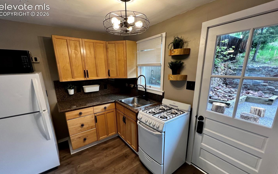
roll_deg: +0.9
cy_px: 98
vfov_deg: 78.3
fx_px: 106
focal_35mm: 14
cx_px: 137
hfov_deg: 105.3
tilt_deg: -16.8
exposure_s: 1/120
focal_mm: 1.57
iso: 160
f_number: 1.8
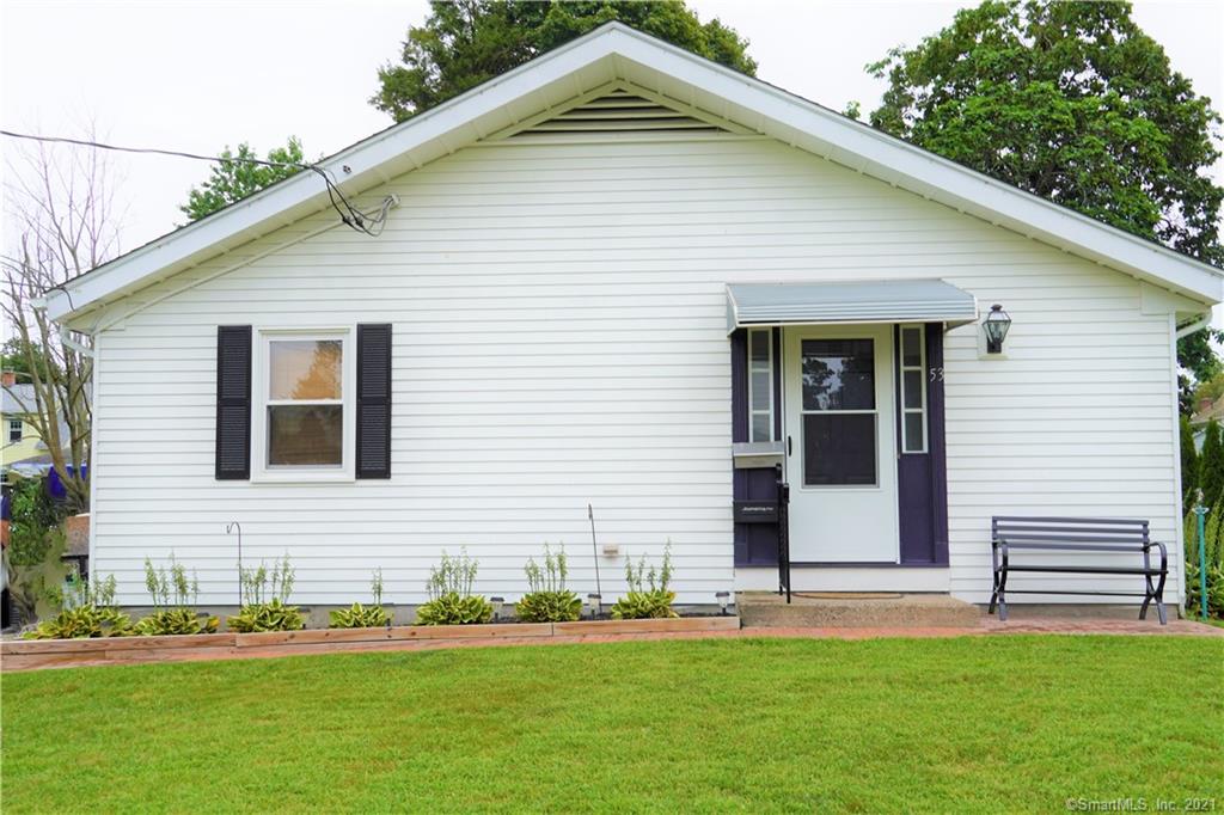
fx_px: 1376
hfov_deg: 47.9
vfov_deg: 33.0
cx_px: 612
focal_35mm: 40
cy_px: 408
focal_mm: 27
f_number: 9
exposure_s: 1/125
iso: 100
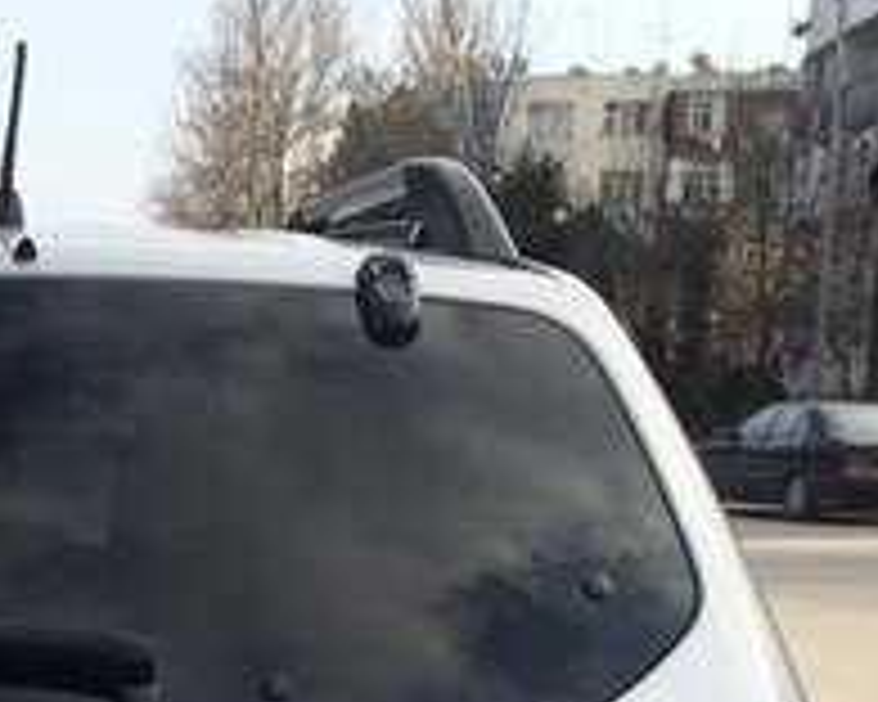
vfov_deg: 15.2
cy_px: 952
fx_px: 2495
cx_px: -144
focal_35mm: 96
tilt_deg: -12.2
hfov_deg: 19.0
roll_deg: +1.0
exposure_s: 1/1208
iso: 32
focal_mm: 4.15
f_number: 2.2
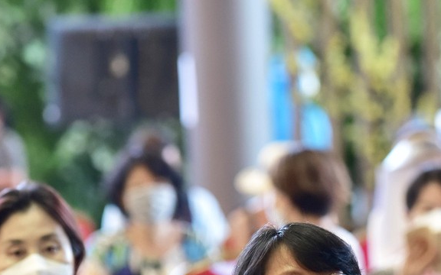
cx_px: 321
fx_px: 3882
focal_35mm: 323
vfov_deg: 4.1
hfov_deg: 6.5
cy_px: 335
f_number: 5
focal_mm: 125
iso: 1600
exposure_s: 1/100
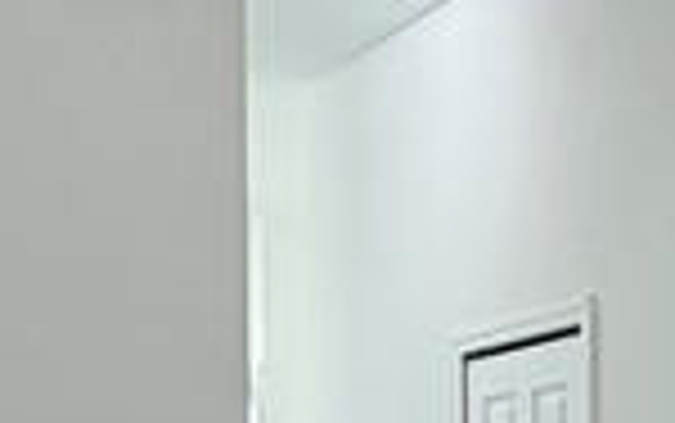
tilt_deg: +0.6
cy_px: 612
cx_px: 927
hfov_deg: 18.8
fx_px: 1859
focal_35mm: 101
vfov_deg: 12.4
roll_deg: +0.3
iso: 100
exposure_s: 1/120
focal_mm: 2.22
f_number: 2.2
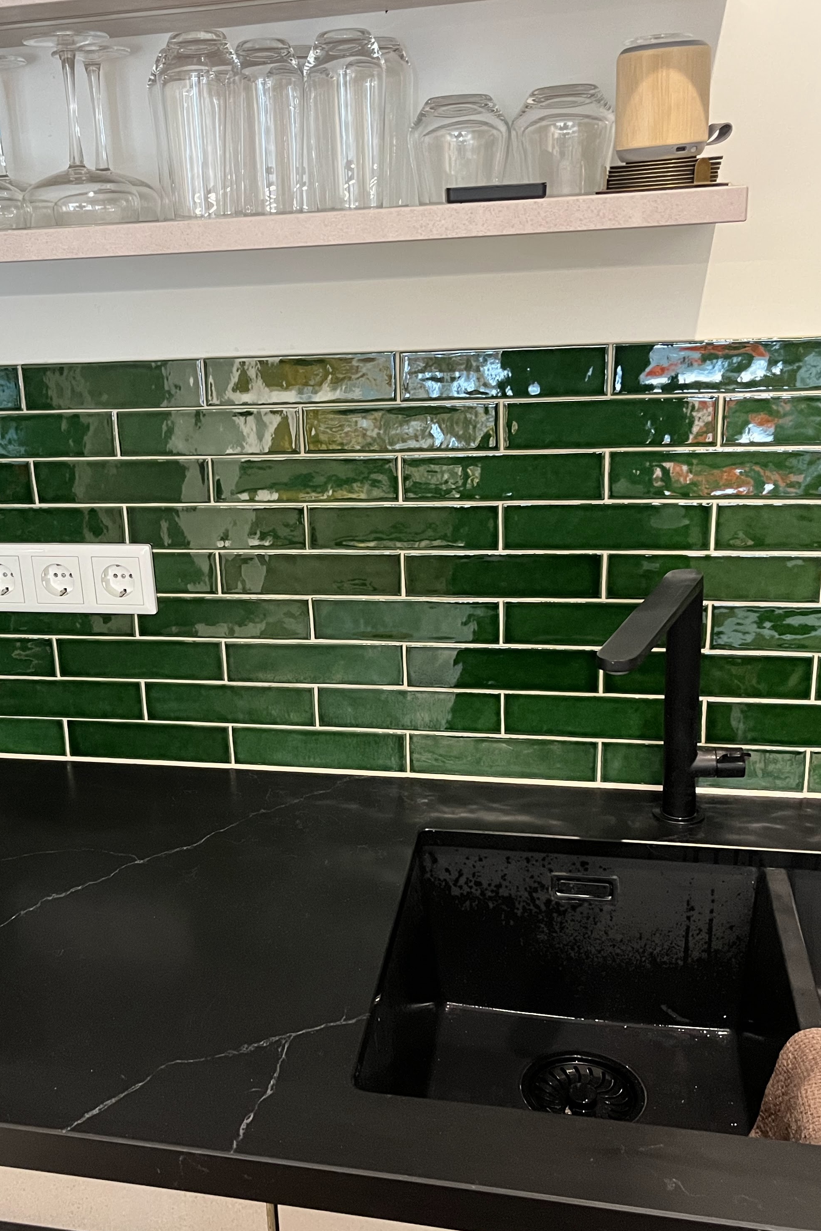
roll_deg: +4.0
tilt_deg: -20.5
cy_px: 610
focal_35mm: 37
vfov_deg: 51.9
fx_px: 1265
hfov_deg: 35.6
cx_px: 266
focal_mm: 5.1
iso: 500
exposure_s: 1/59
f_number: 1.6
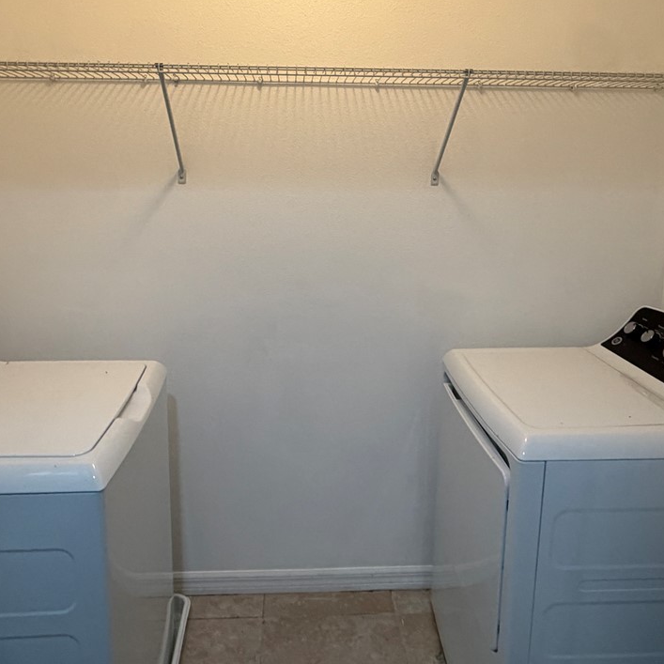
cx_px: 324
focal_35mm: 28
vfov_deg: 56.9
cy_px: 266
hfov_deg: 57.3
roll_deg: -0.1
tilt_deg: -8.8
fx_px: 608
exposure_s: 1/120
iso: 320
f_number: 2.2
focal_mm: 2.22
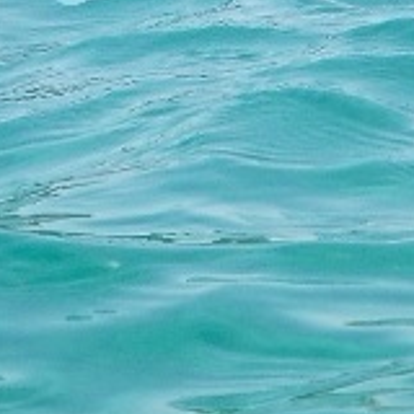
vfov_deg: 13.0
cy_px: 590
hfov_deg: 13.3
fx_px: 1732
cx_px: 484
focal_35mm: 128
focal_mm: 4.1
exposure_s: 1/640
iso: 80
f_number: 3.3
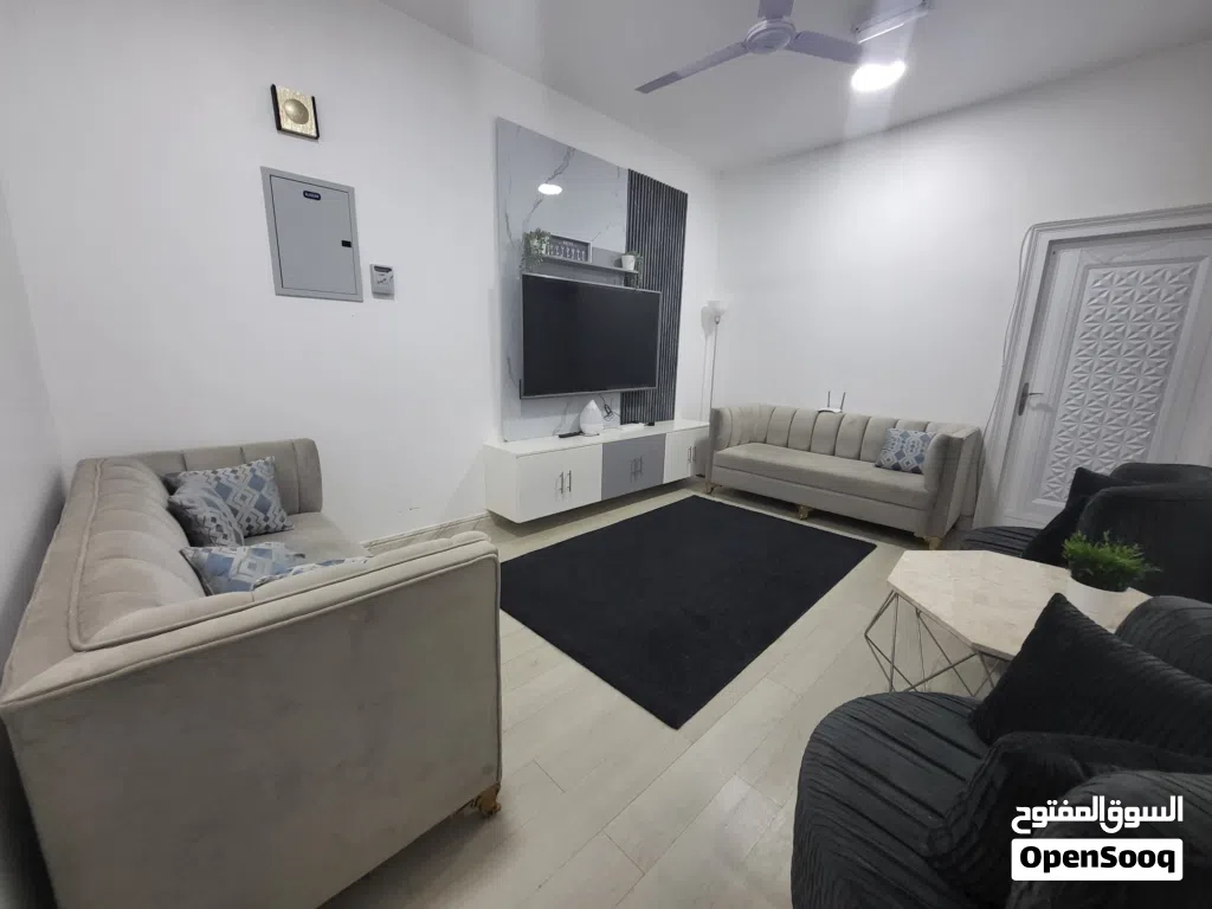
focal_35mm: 13
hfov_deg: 106.2
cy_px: 454
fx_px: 455
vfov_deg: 89.9
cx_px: 606
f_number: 2.2
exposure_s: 1/50
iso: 320
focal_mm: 1.74
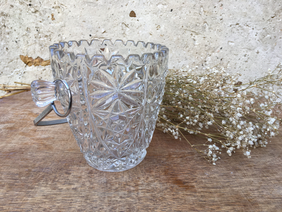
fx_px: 236
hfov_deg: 61.7
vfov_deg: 48.2
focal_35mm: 29
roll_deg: -1.5
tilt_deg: -20.7
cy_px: 106
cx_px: 141
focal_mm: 4.15
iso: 32
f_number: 2.2
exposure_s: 1/100
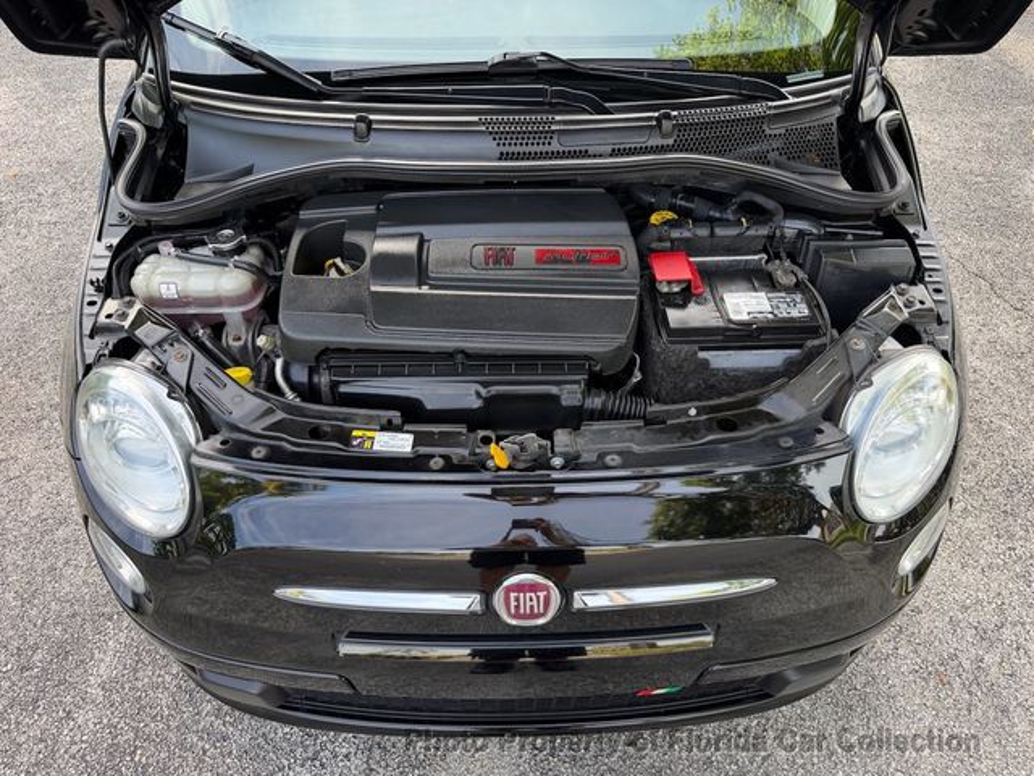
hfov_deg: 71.6
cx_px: 517
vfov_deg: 56.8
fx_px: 717
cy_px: 388
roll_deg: +0.6
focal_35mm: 24
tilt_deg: -44.8
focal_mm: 6.76
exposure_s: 1/176
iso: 100
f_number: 1.78
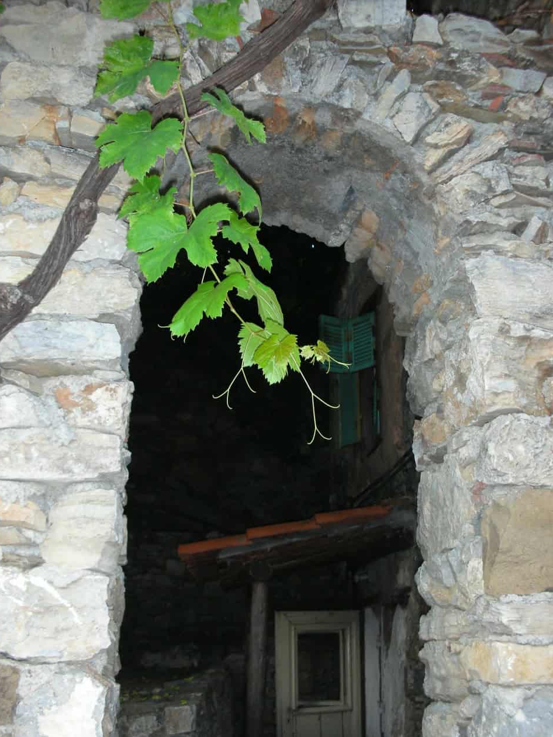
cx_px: 285
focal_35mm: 37
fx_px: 788
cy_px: 385
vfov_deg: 50.1
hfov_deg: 38.7
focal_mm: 5.8
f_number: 3
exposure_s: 1/60
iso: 84
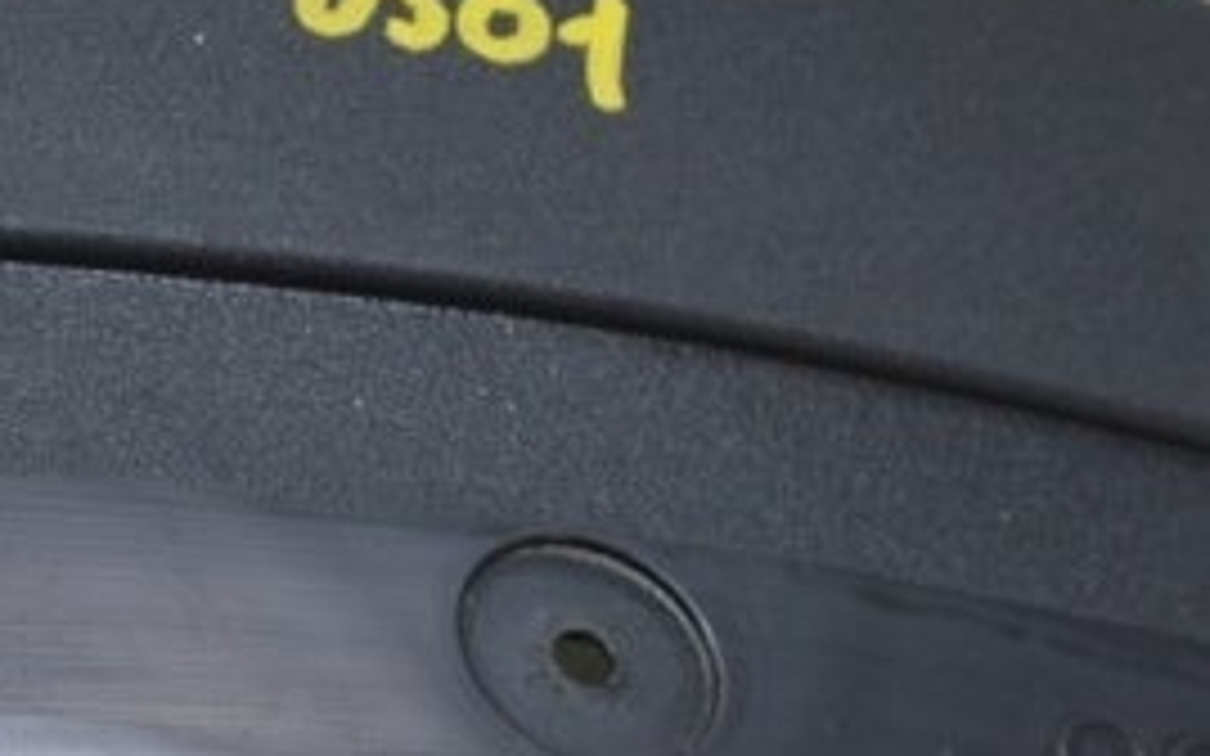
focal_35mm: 128
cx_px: -81
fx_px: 4220
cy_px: 605
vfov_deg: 10.2
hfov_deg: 15.9
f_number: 5.6
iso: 400
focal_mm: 22
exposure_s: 1/20
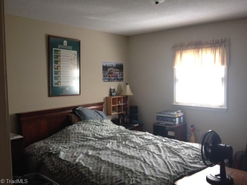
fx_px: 250
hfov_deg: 52.6
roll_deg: -0.1
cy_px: 92
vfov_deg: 40.7
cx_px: 124
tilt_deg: -4.3
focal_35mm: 35
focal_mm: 4.28
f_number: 2.4
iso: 50
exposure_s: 1/24
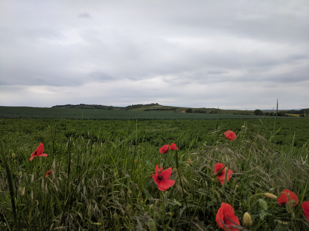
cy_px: 116
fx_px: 232
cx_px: 154
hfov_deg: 67.3
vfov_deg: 53.1
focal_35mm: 26
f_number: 2
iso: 68
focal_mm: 4.67
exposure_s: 1/2387
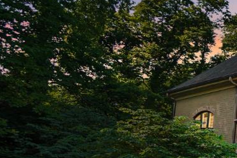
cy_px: 85
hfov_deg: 19.4
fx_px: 395
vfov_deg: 22.6
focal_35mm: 60
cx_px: 470
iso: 100
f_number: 4
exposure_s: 1/250
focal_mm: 10
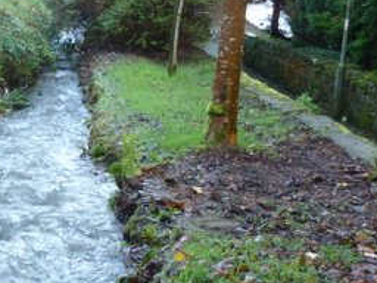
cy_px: 175
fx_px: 817
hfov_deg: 25.5
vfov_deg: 19.6
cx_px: 68
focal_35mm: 75
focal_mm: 7.2
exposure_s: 1/30
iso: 250
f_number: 3
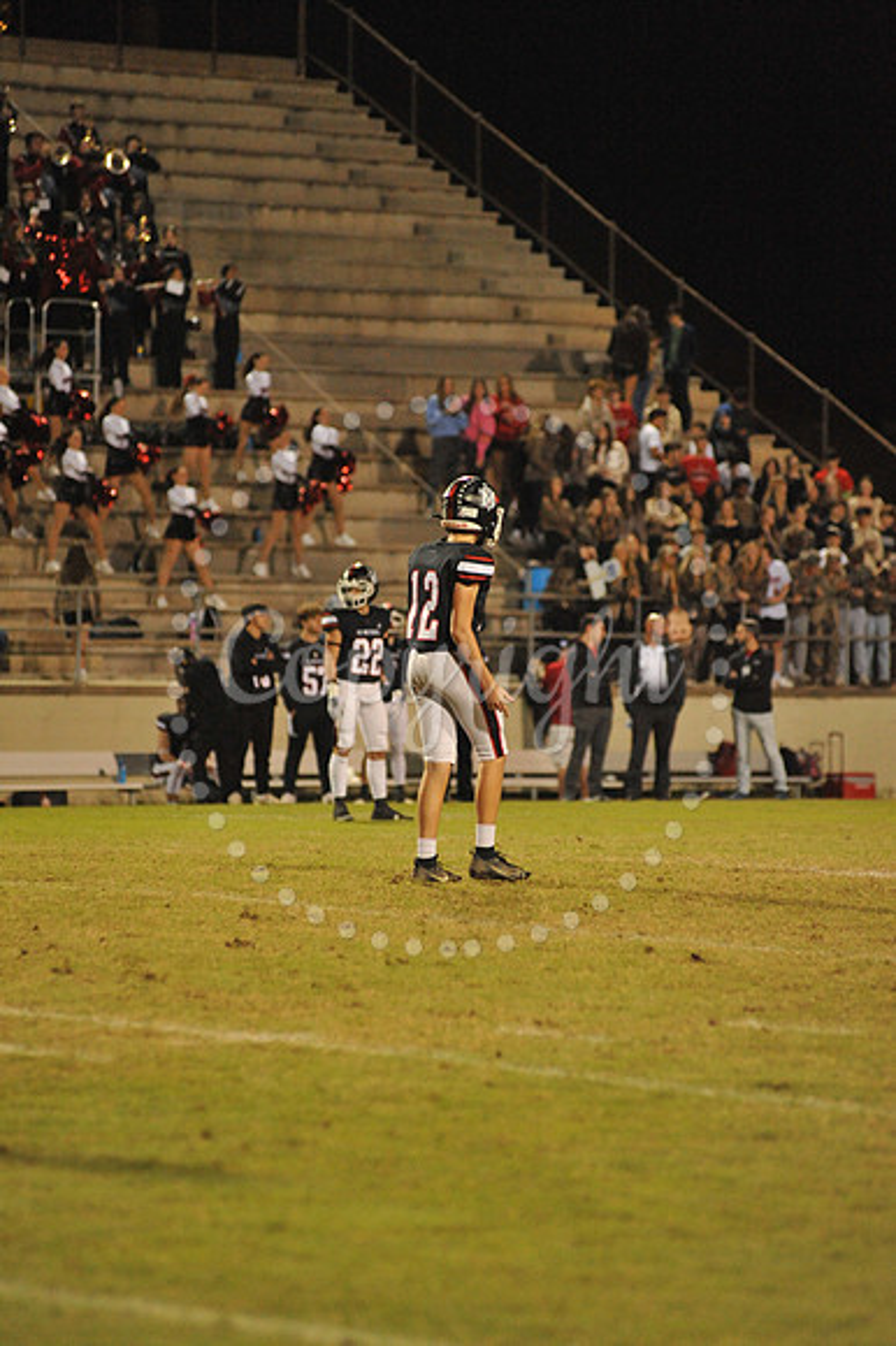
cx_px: 448
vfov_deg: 10.3
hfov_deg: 6.9
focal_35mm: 200
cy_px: 673
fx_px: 7475
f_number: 4
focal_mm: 200
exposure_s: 1/320
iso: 6400
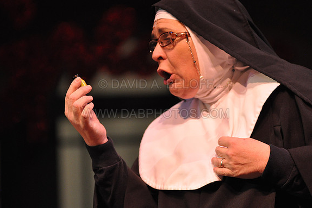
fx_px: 2033
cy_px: 104
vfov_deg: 5.9
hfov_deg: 8.8
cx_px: 157
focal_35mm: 235
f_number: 2.8
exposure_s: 1/400
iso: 1600
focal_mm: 155
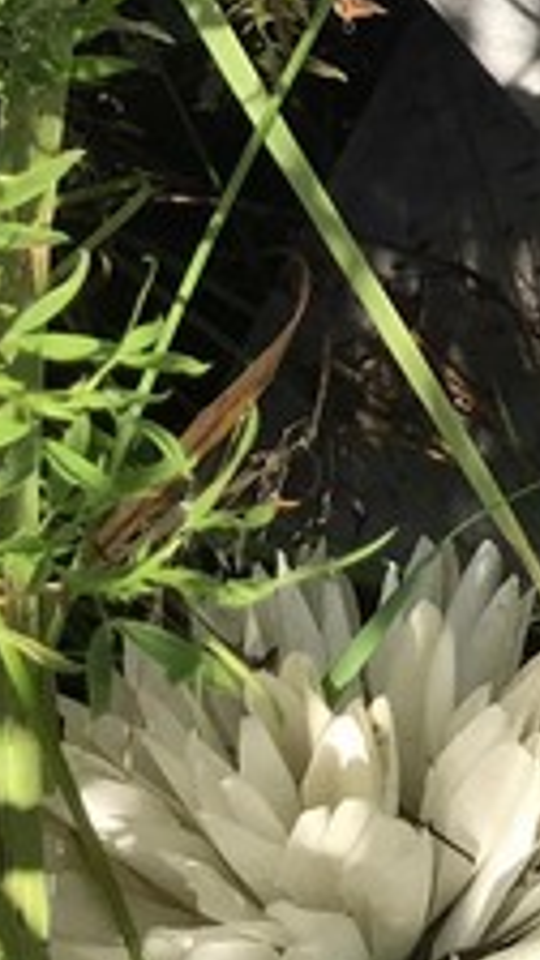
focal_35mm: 109
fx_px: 2775
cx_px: 1440
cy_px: -300
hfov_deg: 9.5
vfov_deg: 18.3
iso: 20
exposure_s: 1/1259
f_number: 1.8
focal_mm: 3.99
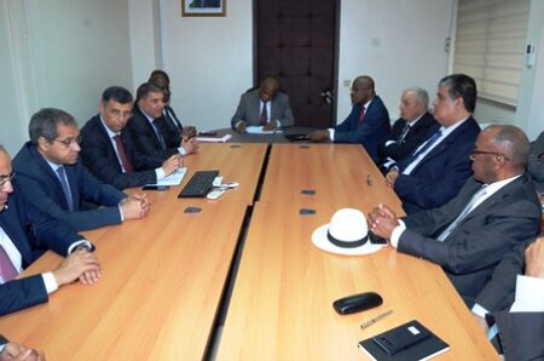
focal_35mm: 27
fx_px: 407
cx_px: 272
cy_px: 180
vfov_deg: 47.7
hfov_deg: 67.5
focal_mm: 18
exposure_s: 1/80
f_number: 8
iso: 1600
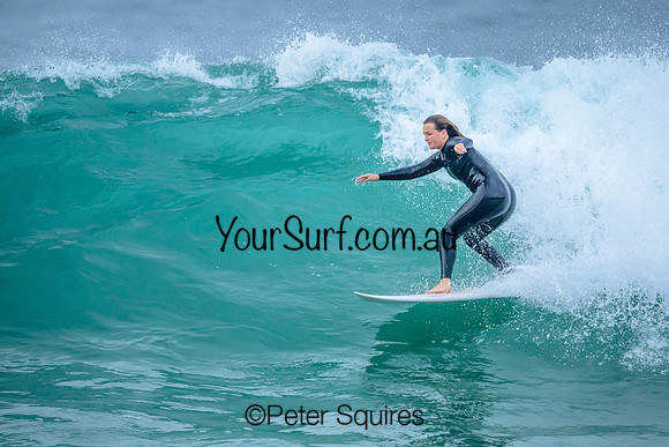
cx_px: 396
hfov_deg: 2.2
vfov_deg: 1.5
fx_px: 17606
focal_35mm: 947
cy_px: 254
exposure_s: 1/3200
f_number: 6.3
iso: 2000
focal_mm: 800
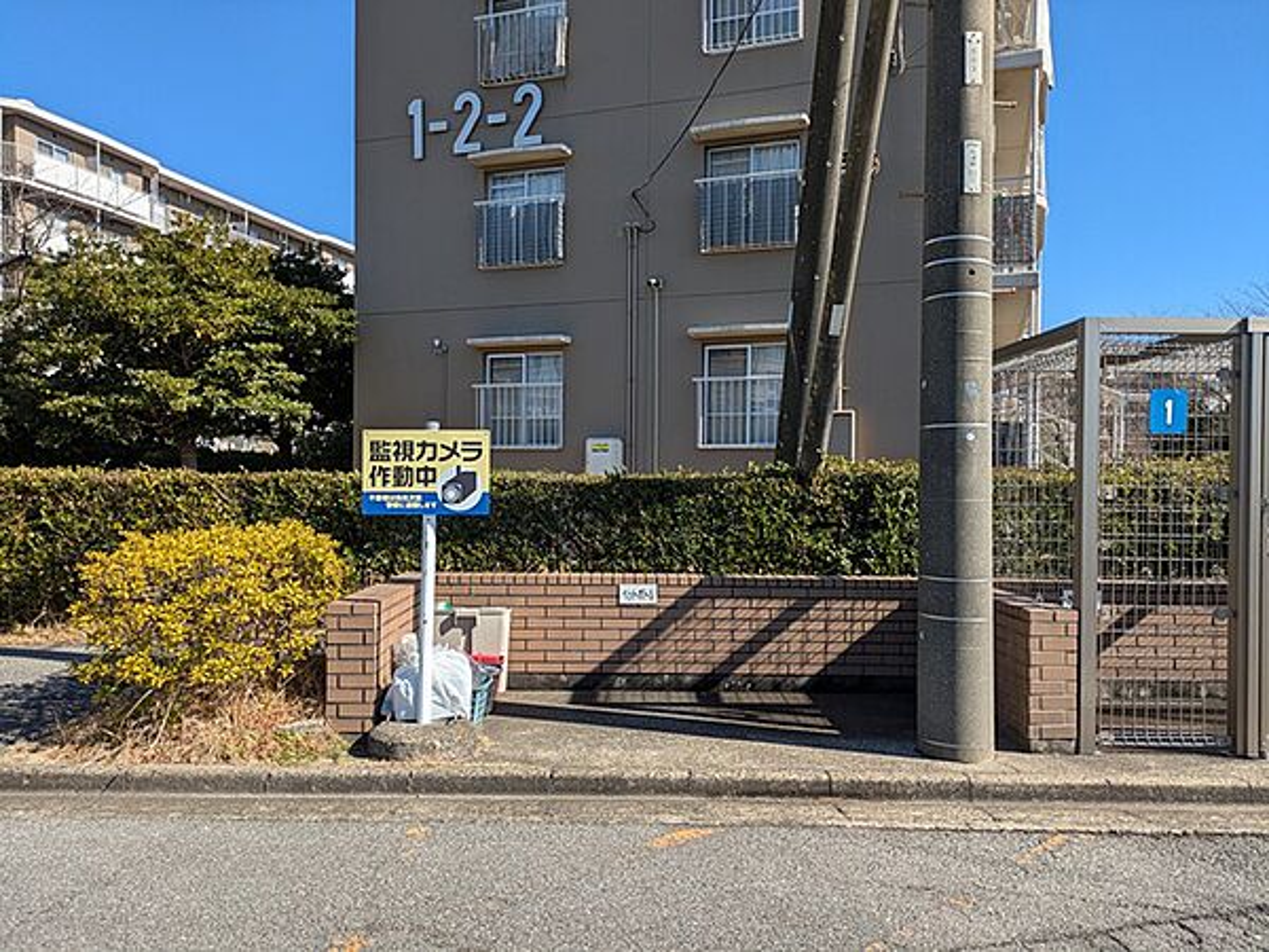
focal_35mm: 25
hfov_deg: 69.4
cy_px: 476
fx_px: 916
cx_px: 634
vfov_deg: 54.9
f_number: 1.89
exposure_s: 1/1733
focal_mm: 5.43
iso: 40
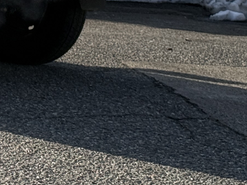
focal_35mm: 216
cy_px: -184
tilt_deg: +3.1
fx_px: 1541
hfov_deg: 8.7
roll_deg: +1.2
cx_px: -253
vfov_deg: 6.7
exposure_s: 1/7143
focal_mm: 6.76
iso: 80
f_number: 1.78
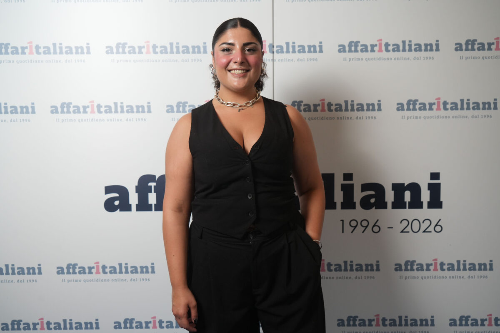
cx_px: 250
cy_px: 166
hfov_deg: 51.9
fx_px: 514
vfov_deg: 35.9
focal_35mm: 37
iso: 1600
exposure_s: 1/160
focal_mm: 37
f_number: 5.6
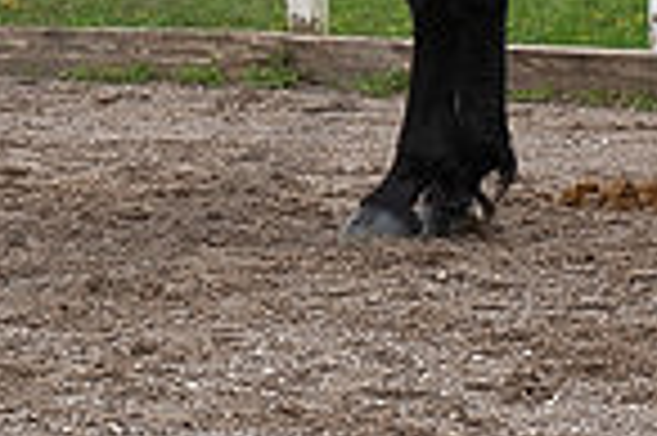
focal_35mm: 484
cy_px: -272
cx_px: -112
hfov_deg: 4.3
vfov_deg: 2.8
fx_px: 8823
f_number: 5.6
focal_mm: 140
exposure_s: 1/1000
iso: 1000
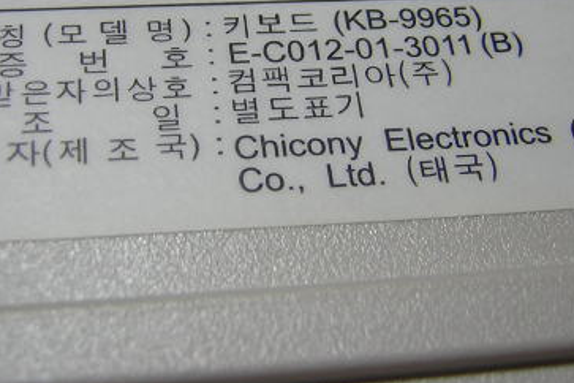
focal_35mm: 66
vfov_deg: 20.2
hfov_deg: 30.5
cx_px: 239
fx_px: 1052
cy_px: 35
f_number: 2.6
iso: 100
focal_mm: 4.7
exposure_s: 1/20.9
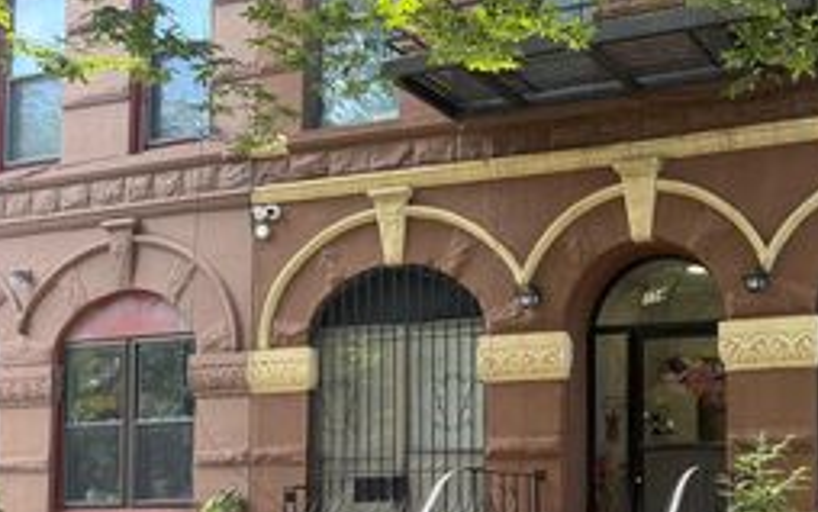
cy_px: 446
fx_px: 1115
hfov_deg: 37.9
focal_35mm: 50
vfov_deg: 25.2
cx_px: 715
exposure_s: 1/243
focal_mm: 6.76
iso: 125
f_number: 1.78
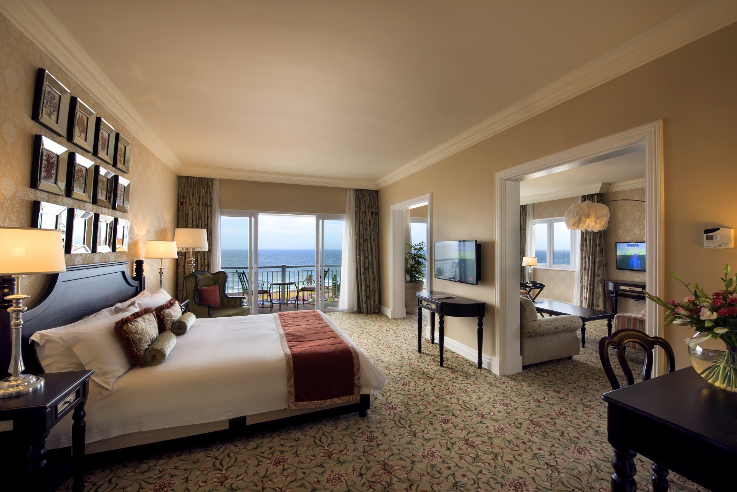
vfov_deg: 81.2
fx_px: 287
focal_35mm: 14
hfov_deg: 104.2
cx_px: 368
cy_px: 246
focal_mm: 14
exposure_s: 1/1.67
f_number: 11
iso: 31
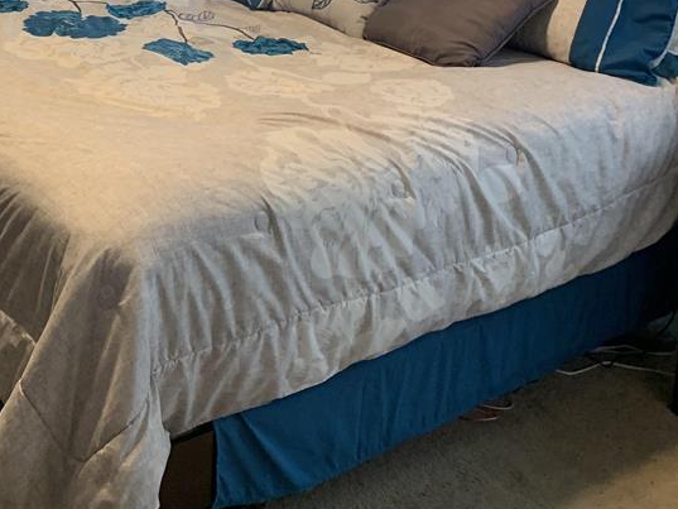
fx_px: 1215
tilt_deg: -10.9
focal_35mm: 62
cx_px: 39
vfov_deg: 22.2
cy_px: -64
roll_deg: -1.7
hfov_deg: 29.6
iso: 200
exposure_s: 1/60
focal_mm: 4.25
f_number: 1.8
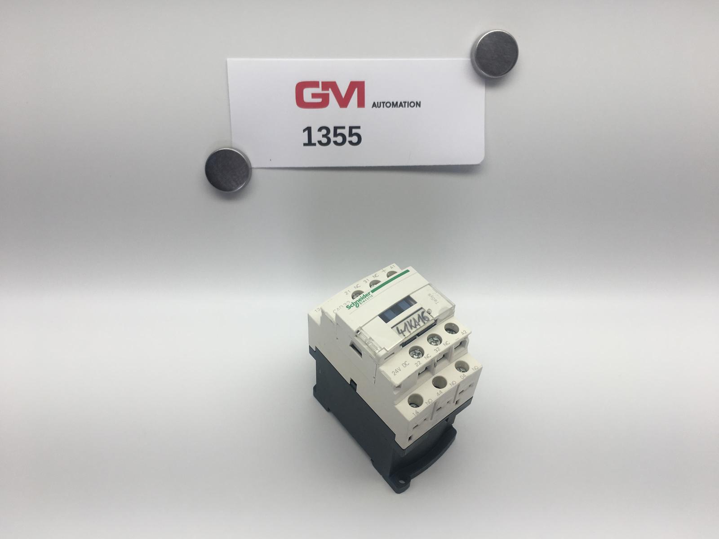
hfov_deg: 61.7
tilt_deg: -46.6
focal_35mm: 29
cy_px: 270
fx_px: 602
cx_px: 360
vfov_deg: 48.2
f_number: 2.2
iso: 25
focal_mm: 4.15
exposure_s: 1/322
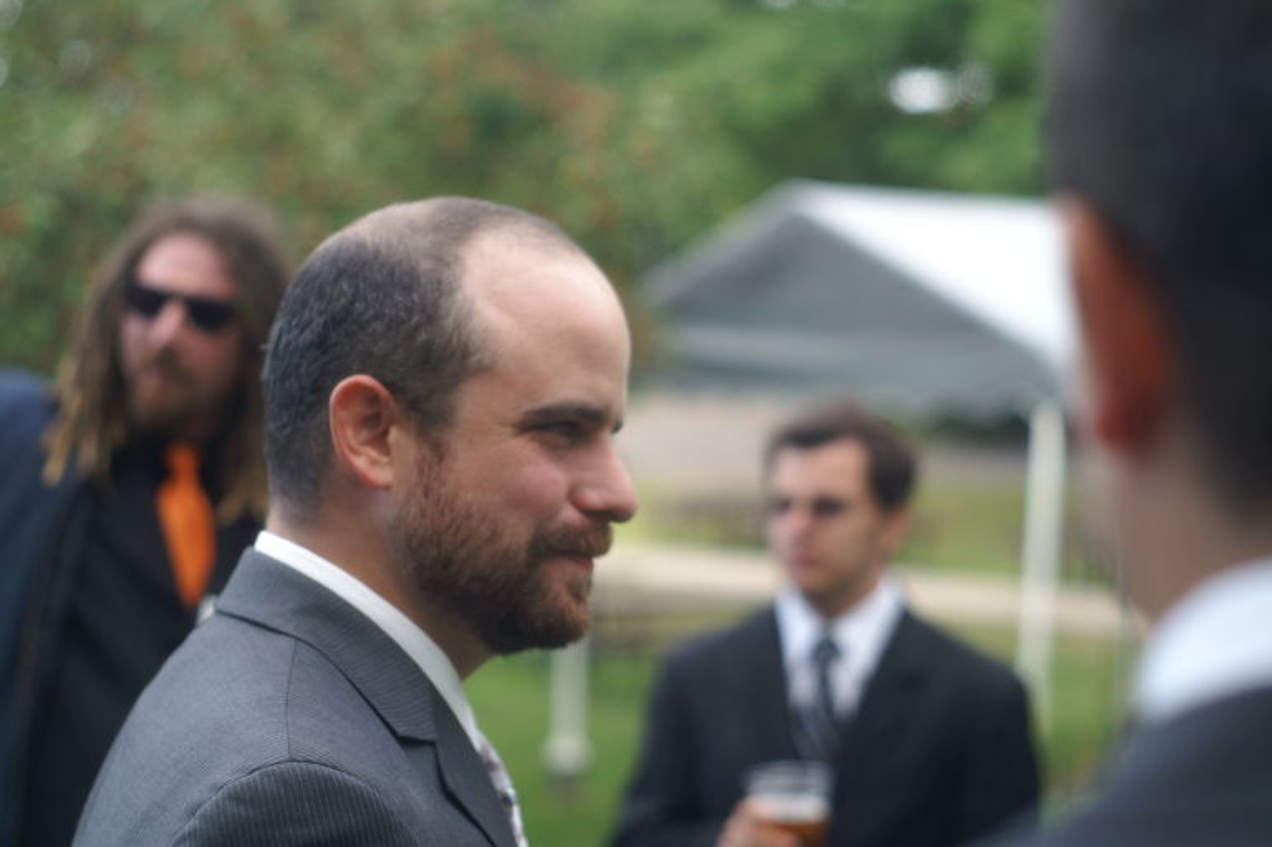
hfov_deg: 26.0
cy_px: 417
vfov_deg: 17.5
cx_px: 634
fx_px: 2754
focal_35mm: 78
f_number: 2.4
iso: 100
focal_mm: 50
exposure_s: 1/250
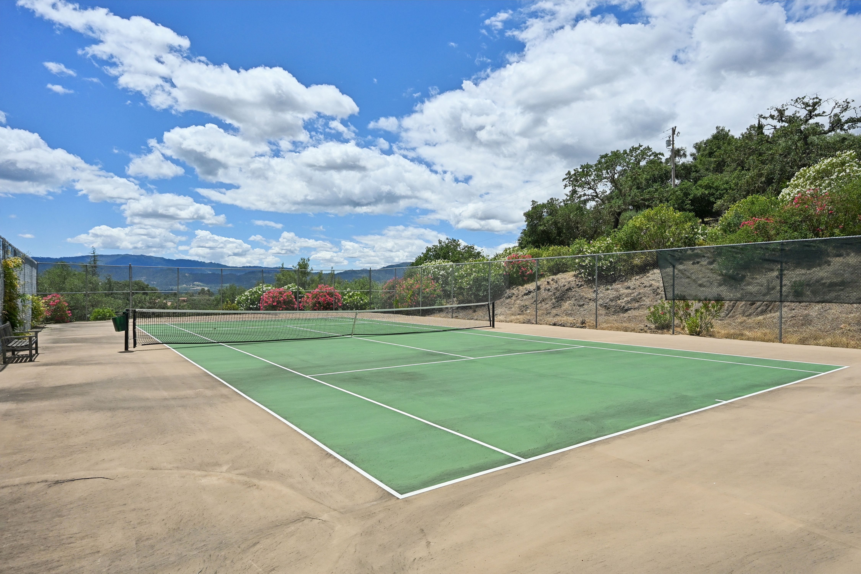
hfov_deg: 84.0
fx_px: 478
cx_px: 430
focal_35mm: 20
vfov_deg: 61.9
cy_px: 287
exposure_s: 1/2500
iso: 800
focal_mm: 20
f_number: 11
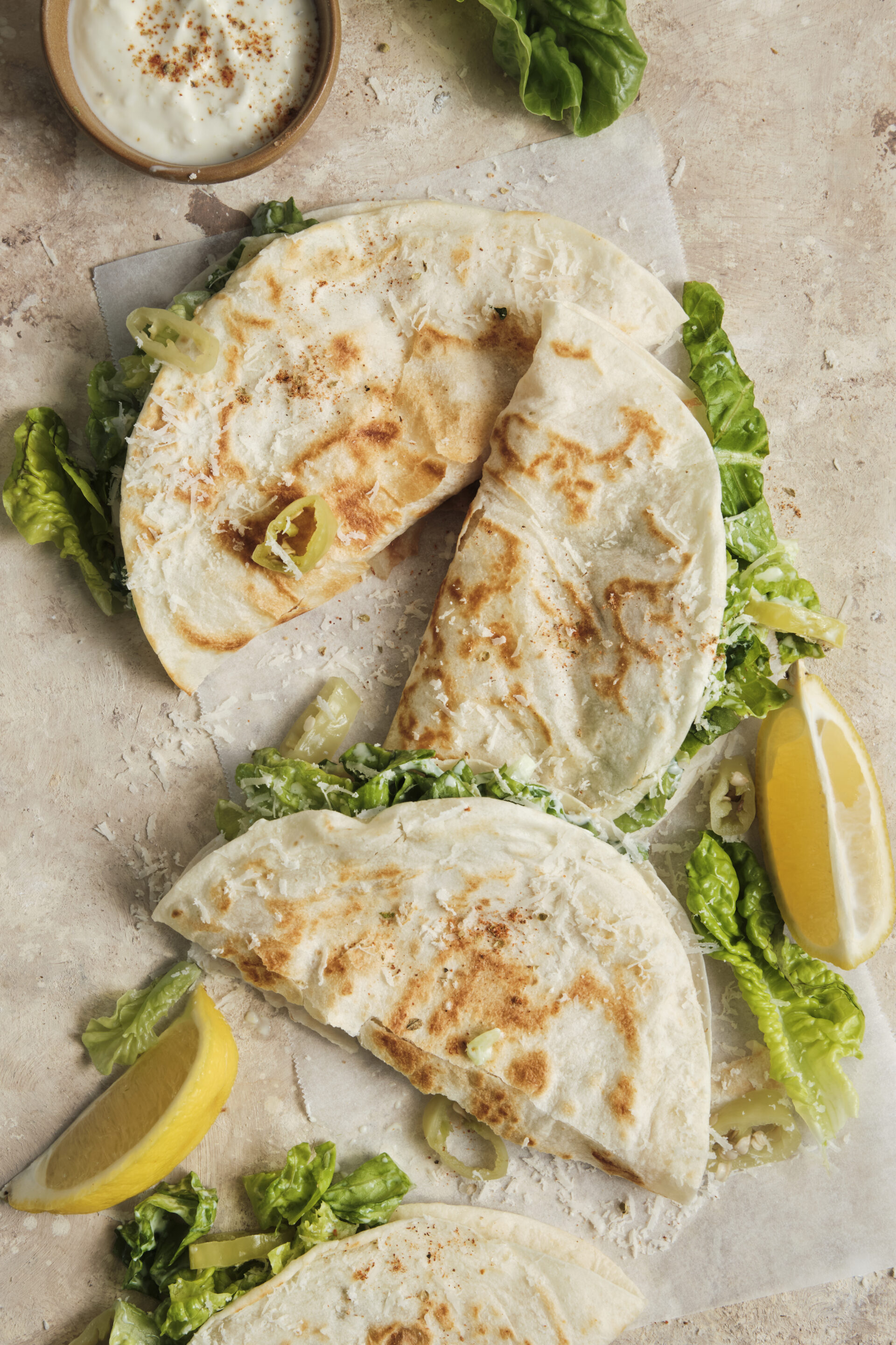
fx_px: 2352
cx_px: 448
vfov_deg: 31.9
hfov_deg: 21.6
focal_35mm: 63
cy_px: 672
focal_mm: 41.8
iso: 250
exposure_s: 1/15
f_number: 9
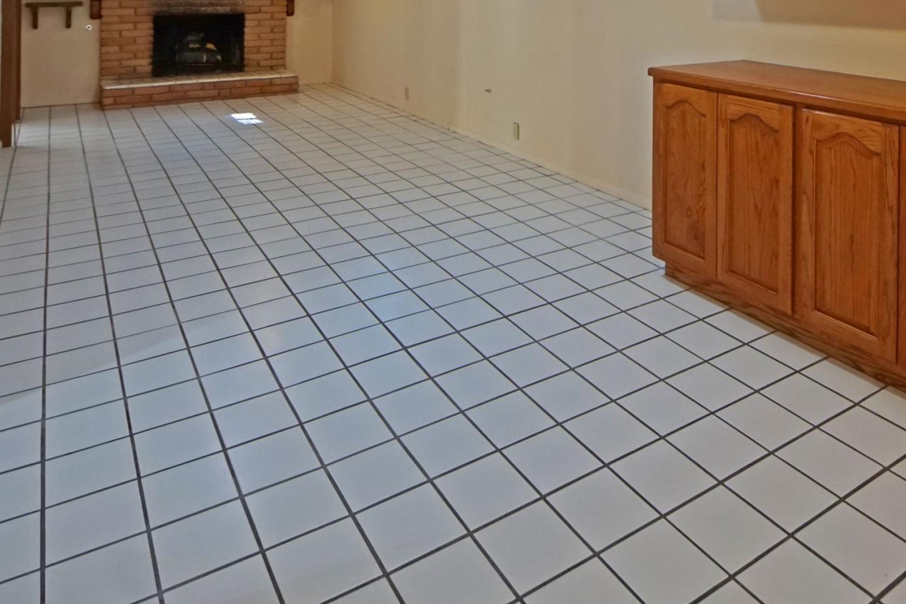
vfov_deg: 41.4
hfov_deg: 68.9
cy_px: -31
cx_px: 531
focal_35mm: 26
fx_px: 654
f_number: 4.5
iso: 1000
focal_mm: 8
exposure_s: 1/60
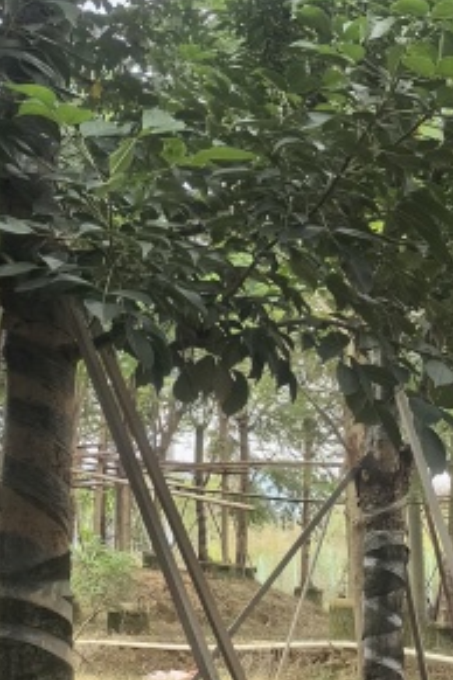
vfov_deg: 19.7
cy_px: 165
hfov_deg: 13.1
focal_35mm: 103
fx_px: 1944
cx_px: -7
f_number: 2
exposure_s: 1/442
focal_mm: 5.72
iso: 50
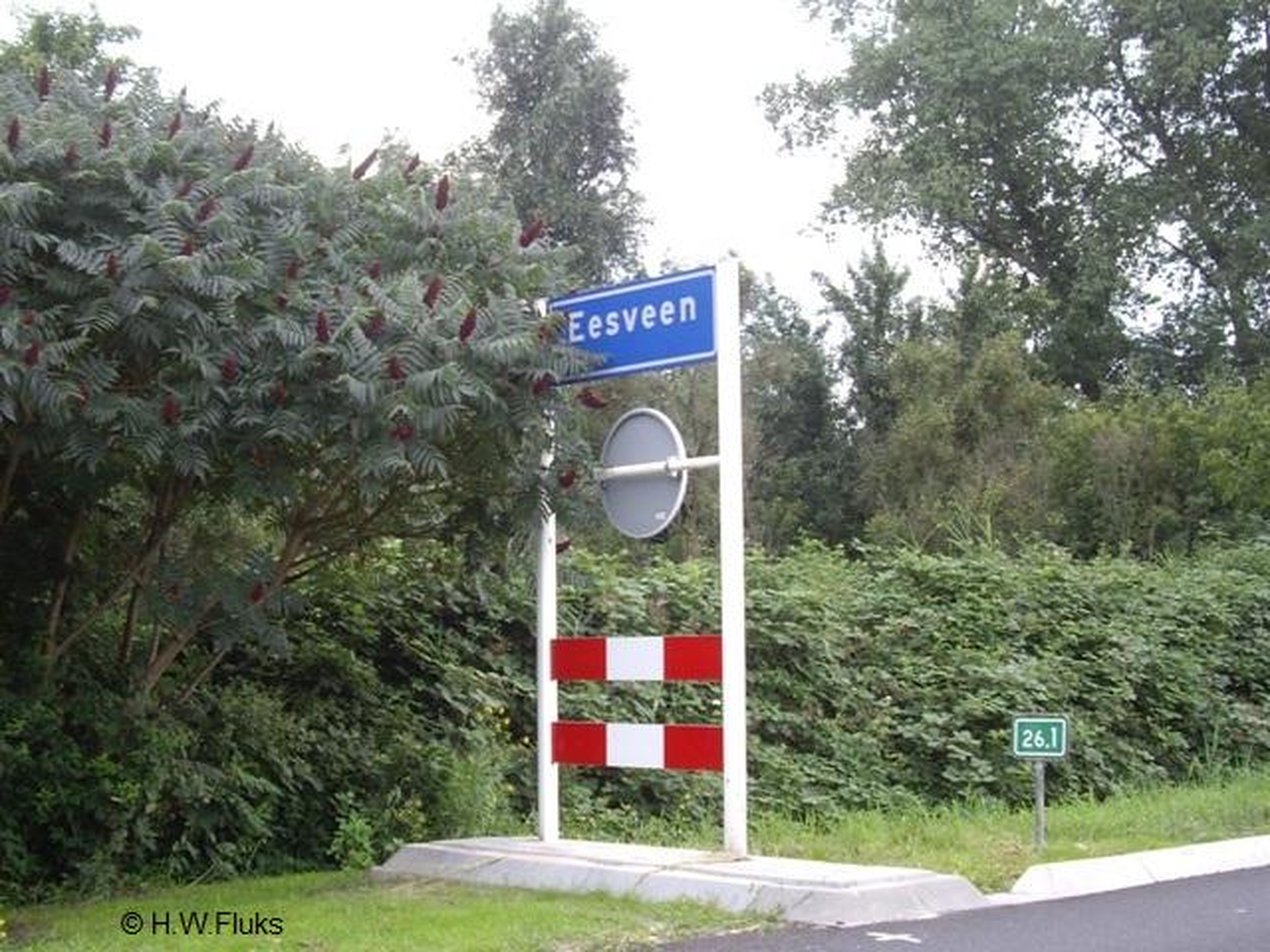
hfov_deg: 49.0
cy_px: 476
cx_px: 635
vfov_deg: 37.7
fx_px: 1394
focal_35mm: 38
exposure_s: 1/60
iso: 100
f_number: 2.8
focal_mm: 7.9
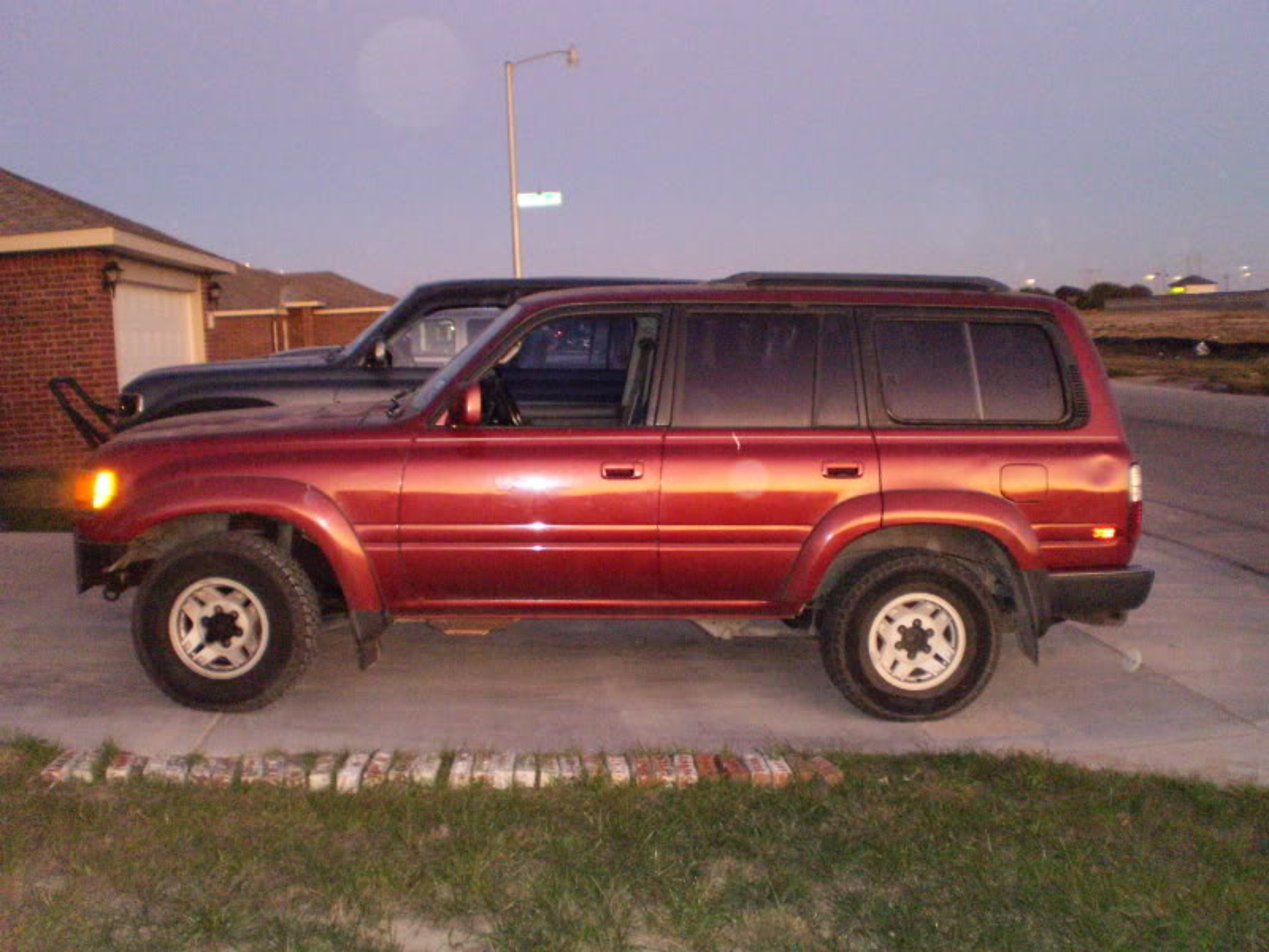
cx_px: 634
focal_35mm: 36
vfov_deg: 39.7
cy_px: 476
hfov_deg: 51.4
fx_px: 1320
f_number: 3.1
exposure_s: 1/30
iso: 640
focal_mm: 6.3
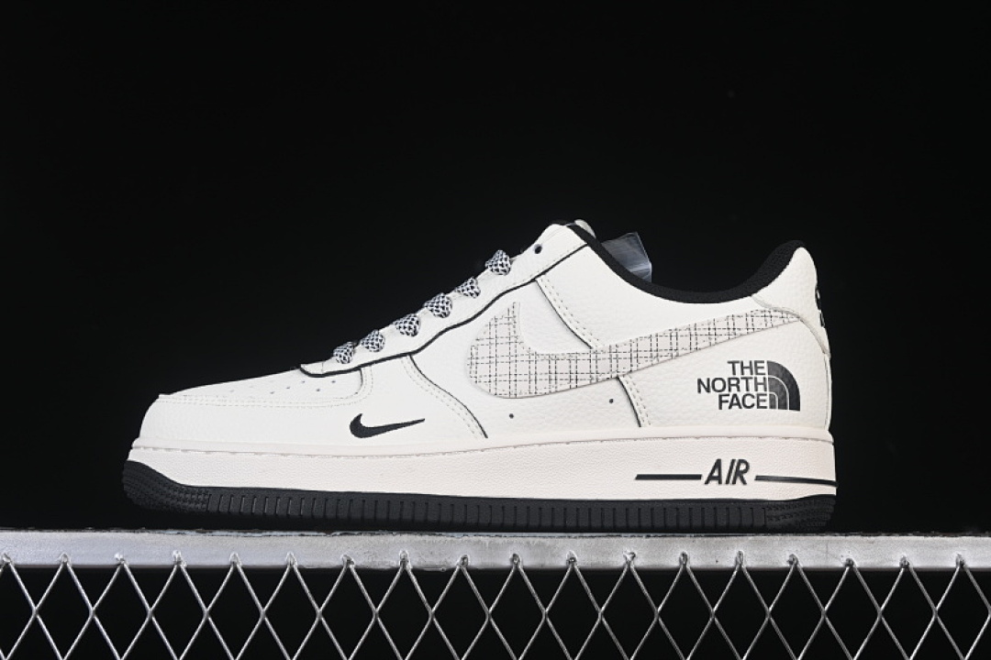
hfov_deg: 27.0
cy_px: 330
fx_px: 2064
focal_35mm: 75
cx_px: 496
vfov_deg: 18.2
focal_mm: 50
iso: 160
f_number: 8
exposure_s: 1/80
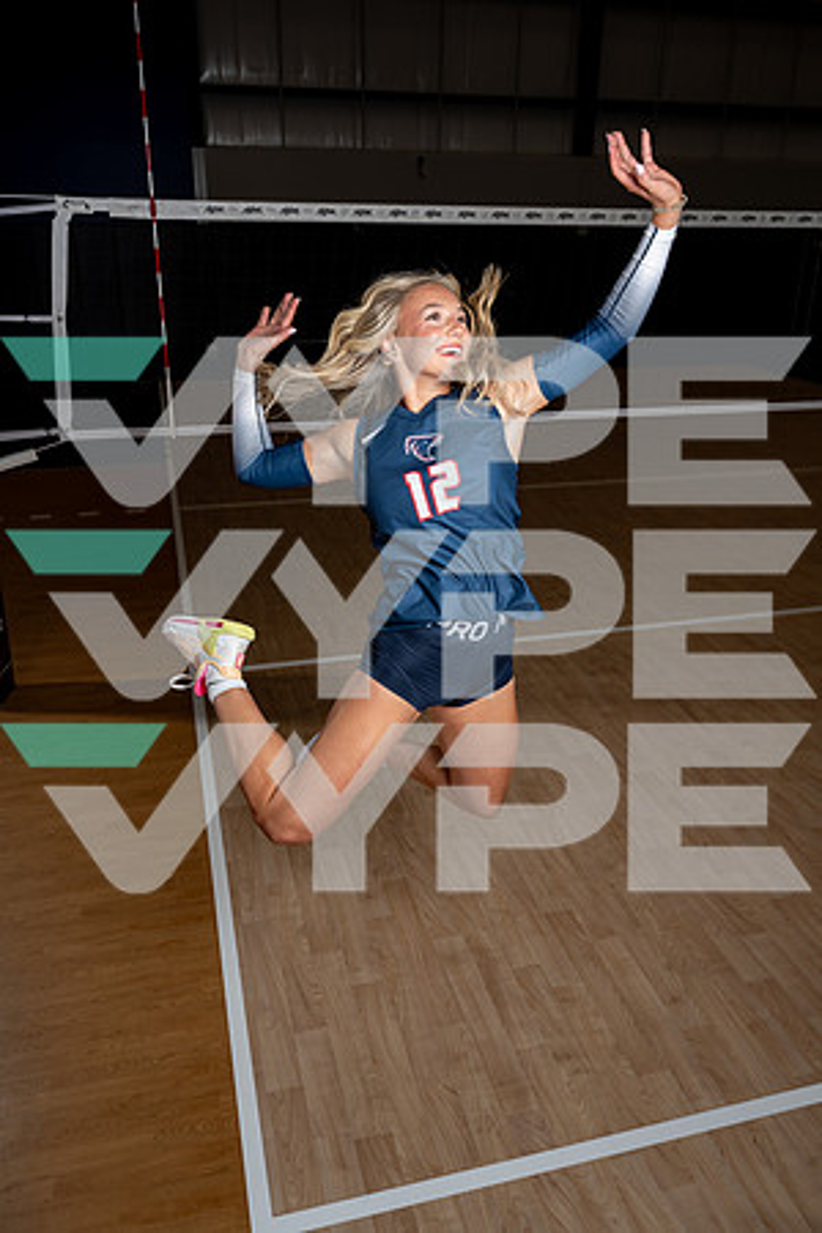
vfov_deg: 65.5
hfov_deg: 46.4
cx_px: 411
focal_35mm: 28
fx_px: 959
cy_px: 616
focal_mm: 28
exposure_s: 1/250
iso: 100
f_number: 8
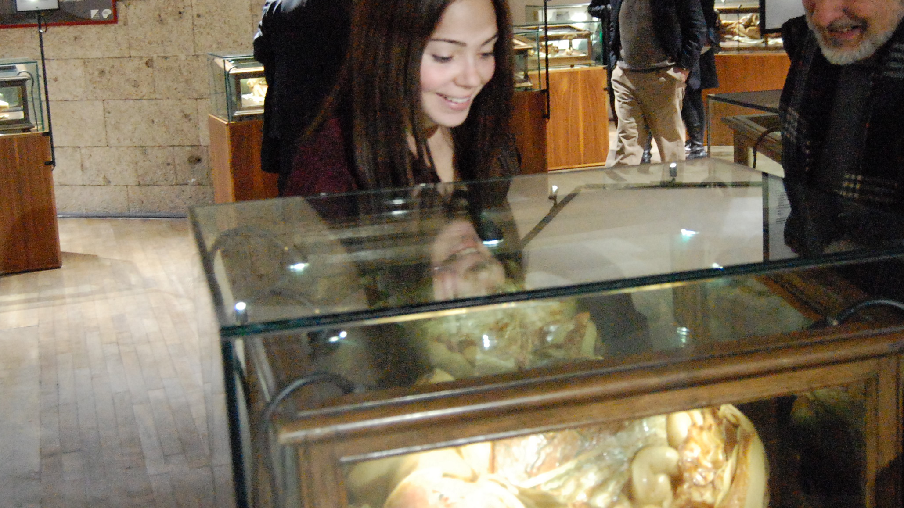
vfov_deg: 22.7
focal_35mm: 53
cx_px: 537
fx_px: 1265
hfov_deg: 39.2
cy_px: 182
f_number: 3.8
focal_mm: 23
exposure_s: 1/30
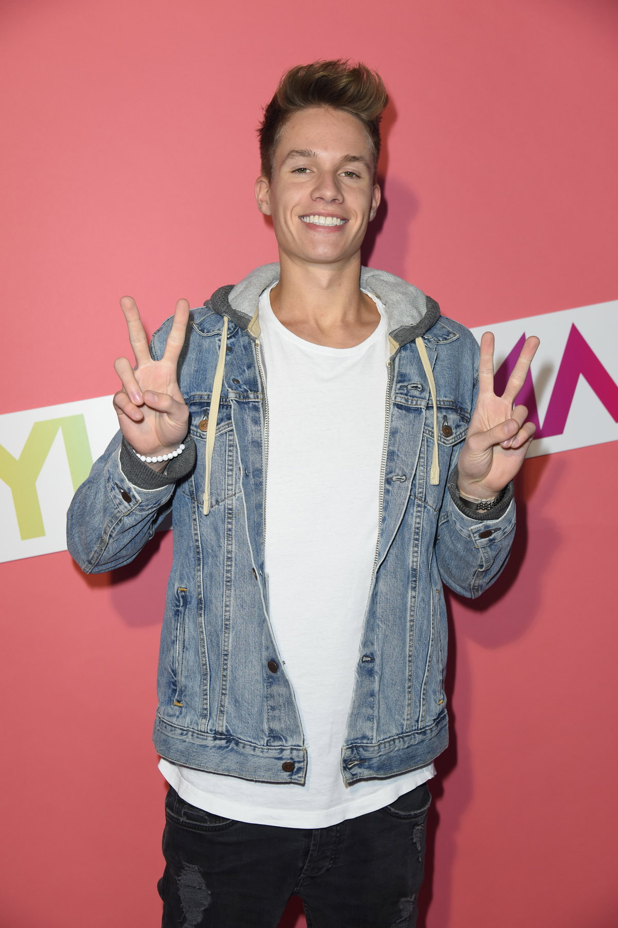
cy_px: 464
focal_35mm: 52
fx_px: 1339
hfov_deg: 26.0
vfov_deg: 38.2
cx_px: 309
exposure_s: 1/250
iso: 800
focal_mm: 52
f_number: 5.6
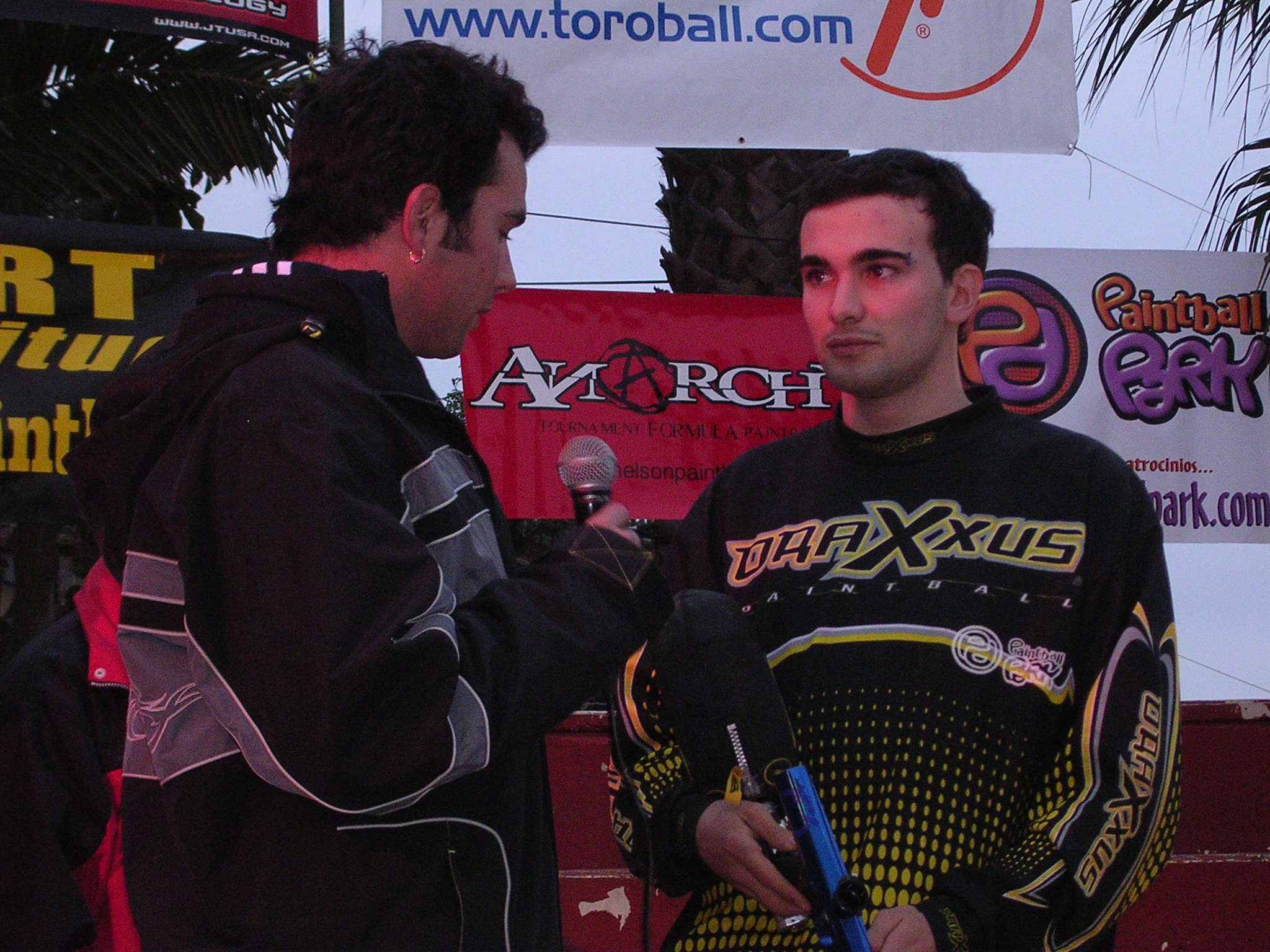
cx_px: 635
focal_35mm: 115
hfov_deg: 17.1
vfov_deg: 12.9
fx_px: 4219
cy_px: 476
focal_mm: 17.4
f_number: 4.9
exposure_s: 1/60.1
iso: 400
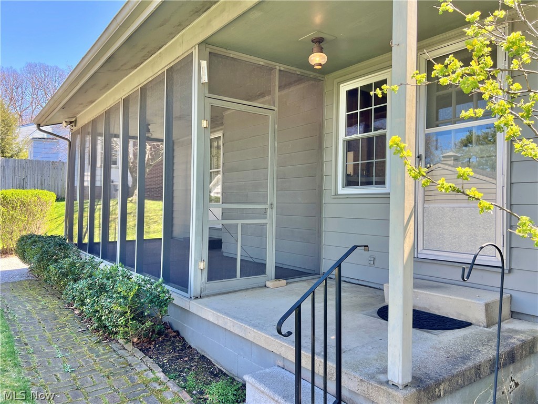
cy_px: 202
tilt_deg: -0.1
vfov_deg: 53.1
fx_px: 404
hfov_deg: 67.3
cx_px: 269
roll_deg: -1.1
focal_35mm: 26
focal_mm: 5.7
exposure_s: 1/398
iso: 50
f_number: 1.5
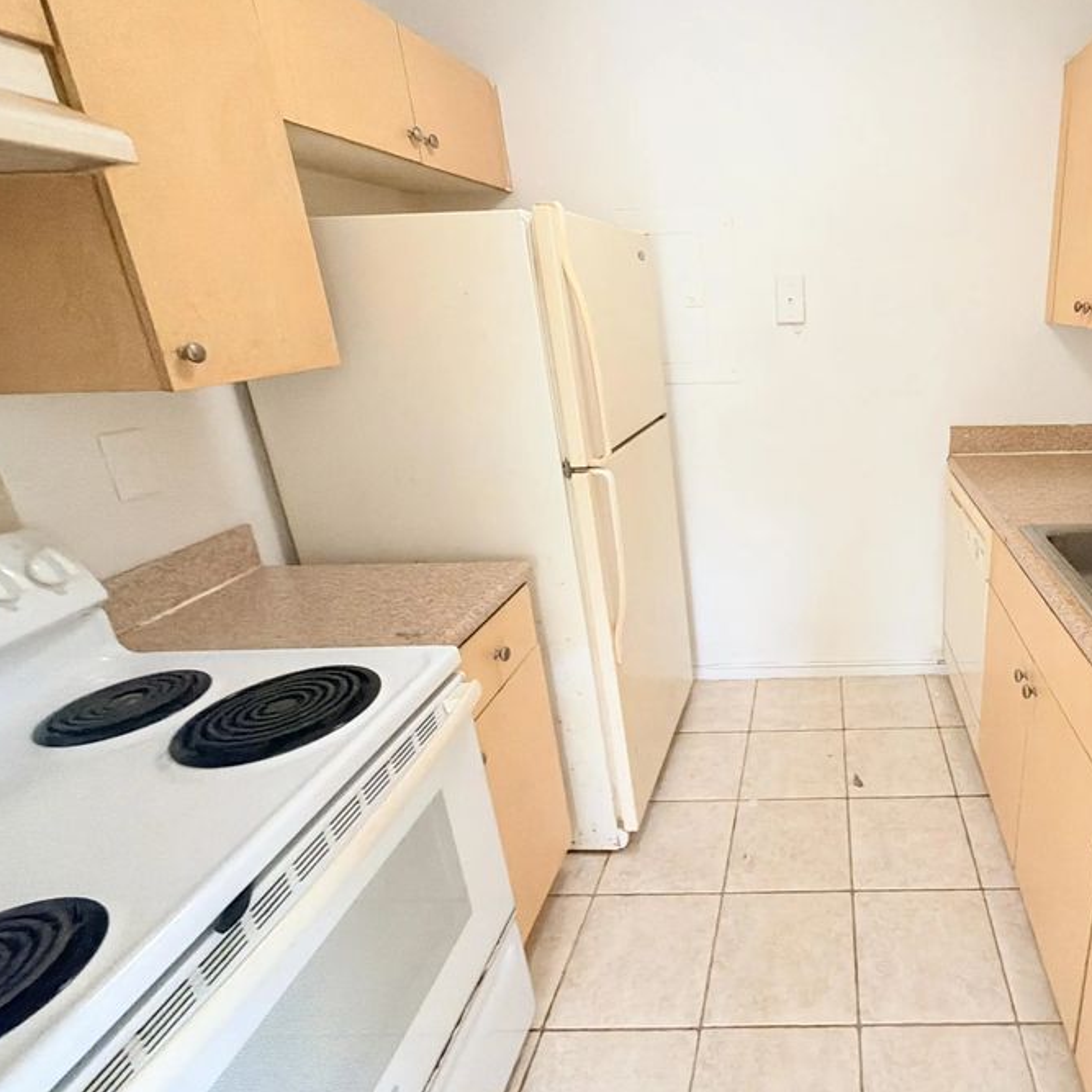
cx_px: 824
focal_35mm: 19
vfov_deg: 77.6
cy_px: 517
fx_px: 678
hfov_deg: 72.1
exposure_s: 1/120
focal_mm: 2.22
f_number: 2.2
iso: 400
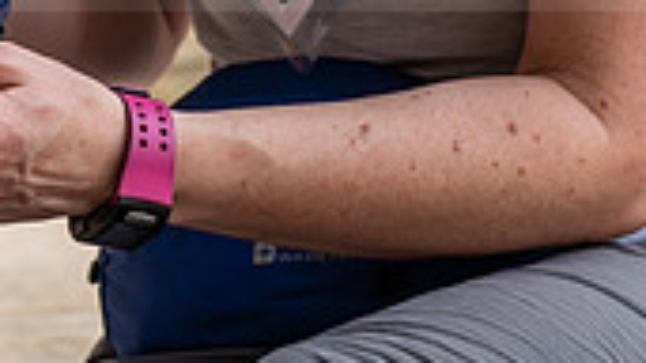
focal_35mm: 588
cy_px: -357
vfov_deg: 2.1
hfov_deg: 3.7
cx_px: -234
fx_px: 10067
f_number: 4
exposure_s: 1/200
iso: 160
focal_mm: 165
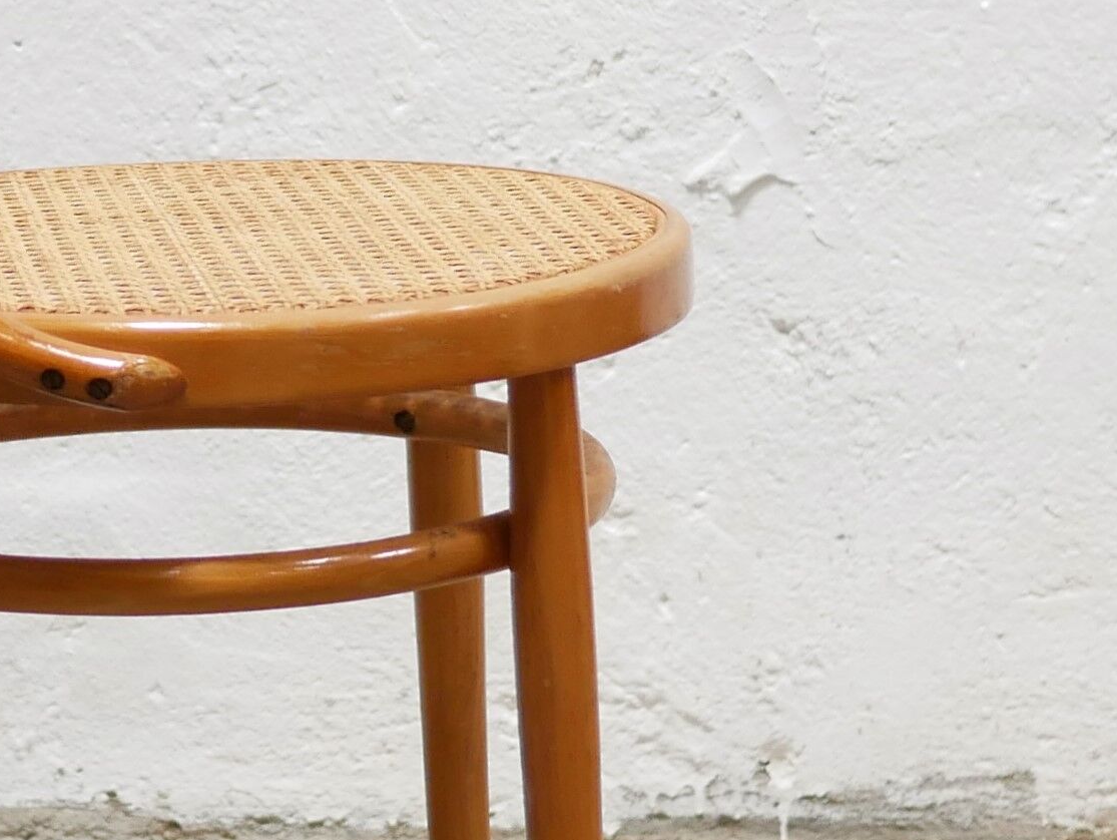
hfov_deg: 12.2
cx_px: 201
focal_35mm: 161
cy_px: 195
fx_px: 5199
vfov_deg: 9.2
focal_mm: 20
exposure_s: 1/60
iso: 500
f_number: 1.7
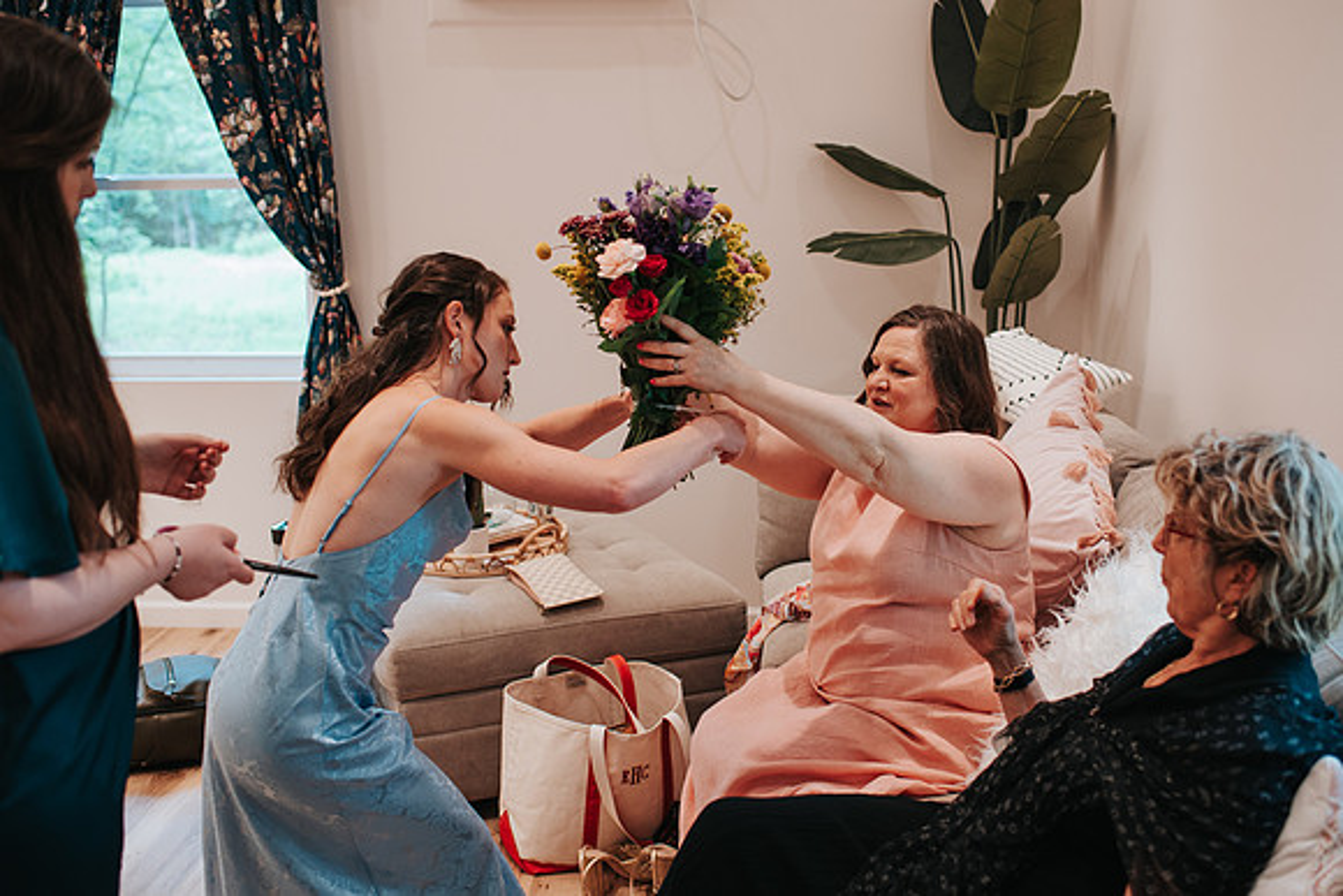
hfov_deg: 49.6
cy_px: 421
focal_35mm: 39
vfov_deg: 34.3
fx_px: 1453
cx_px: 709
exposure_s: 1/125
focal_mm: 35
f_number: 2.8
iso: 500
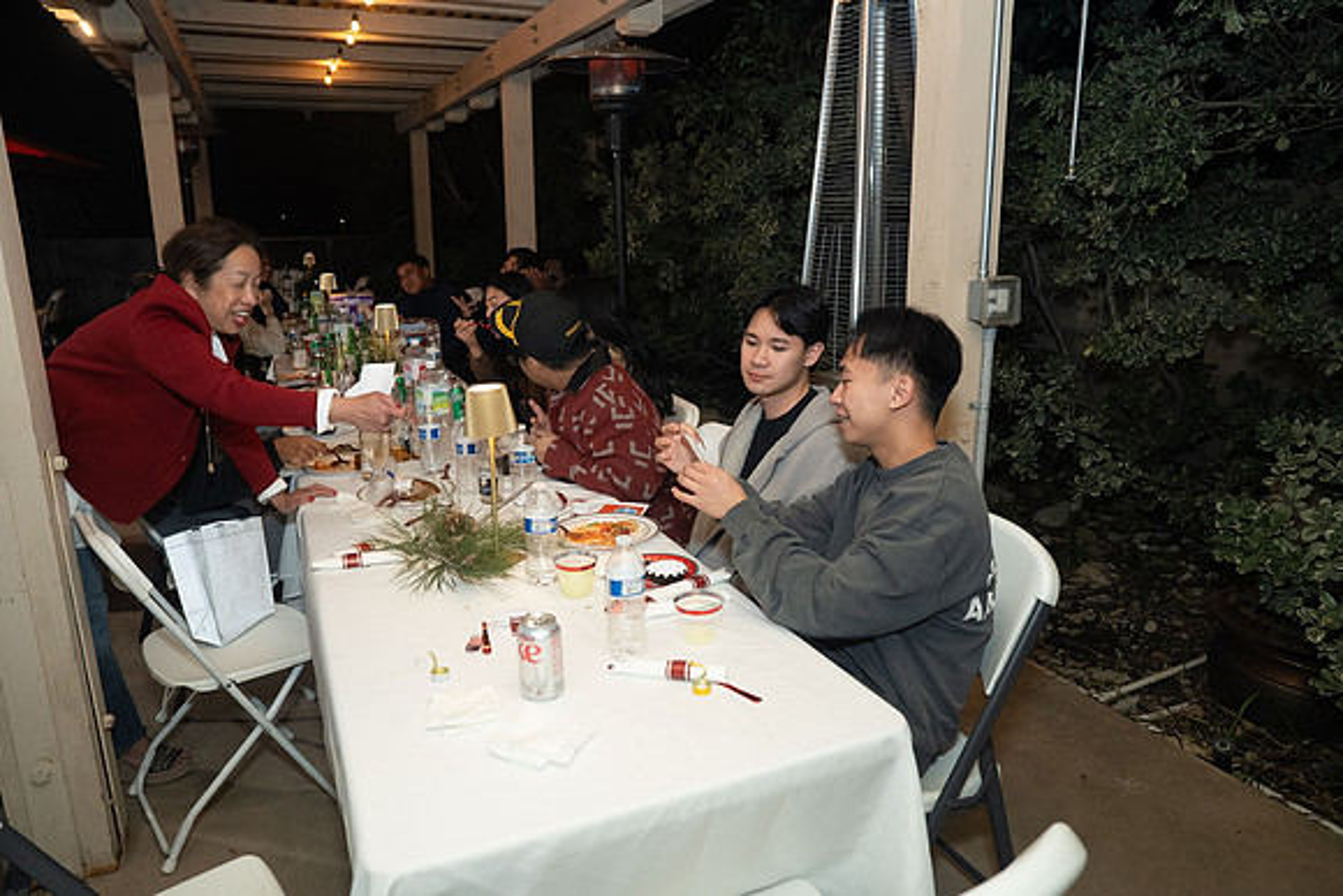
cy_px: 448
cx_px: 672
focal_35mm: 24
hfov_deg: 73.7
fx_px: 896
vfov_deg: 53.2
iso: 1250
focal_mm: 24
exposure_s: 1/160
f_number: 2.8
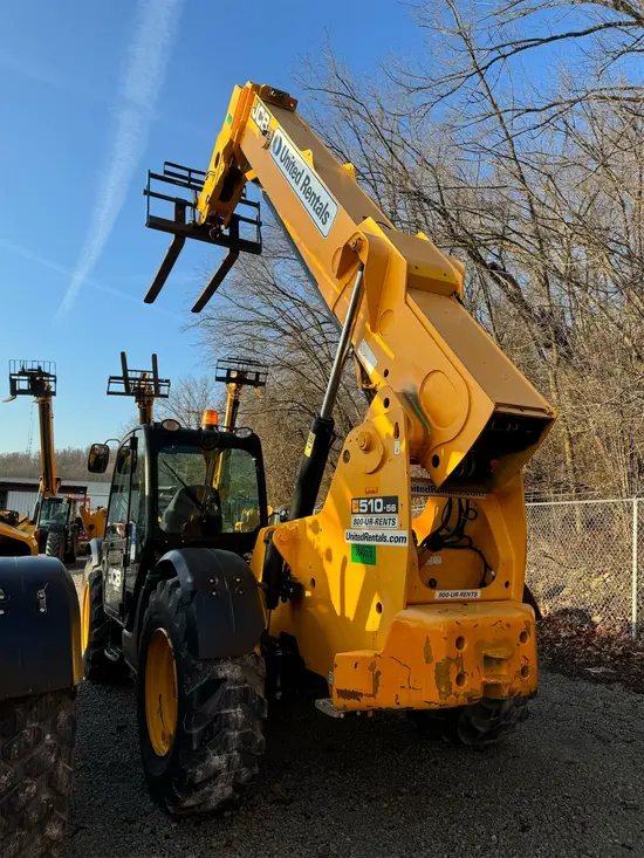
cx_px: 322
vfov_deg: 71.6
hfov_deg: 56.8
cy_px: 429
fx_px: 595
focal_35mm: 24
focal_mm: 6.76
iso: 80
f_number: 1.78
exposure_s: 1/1488
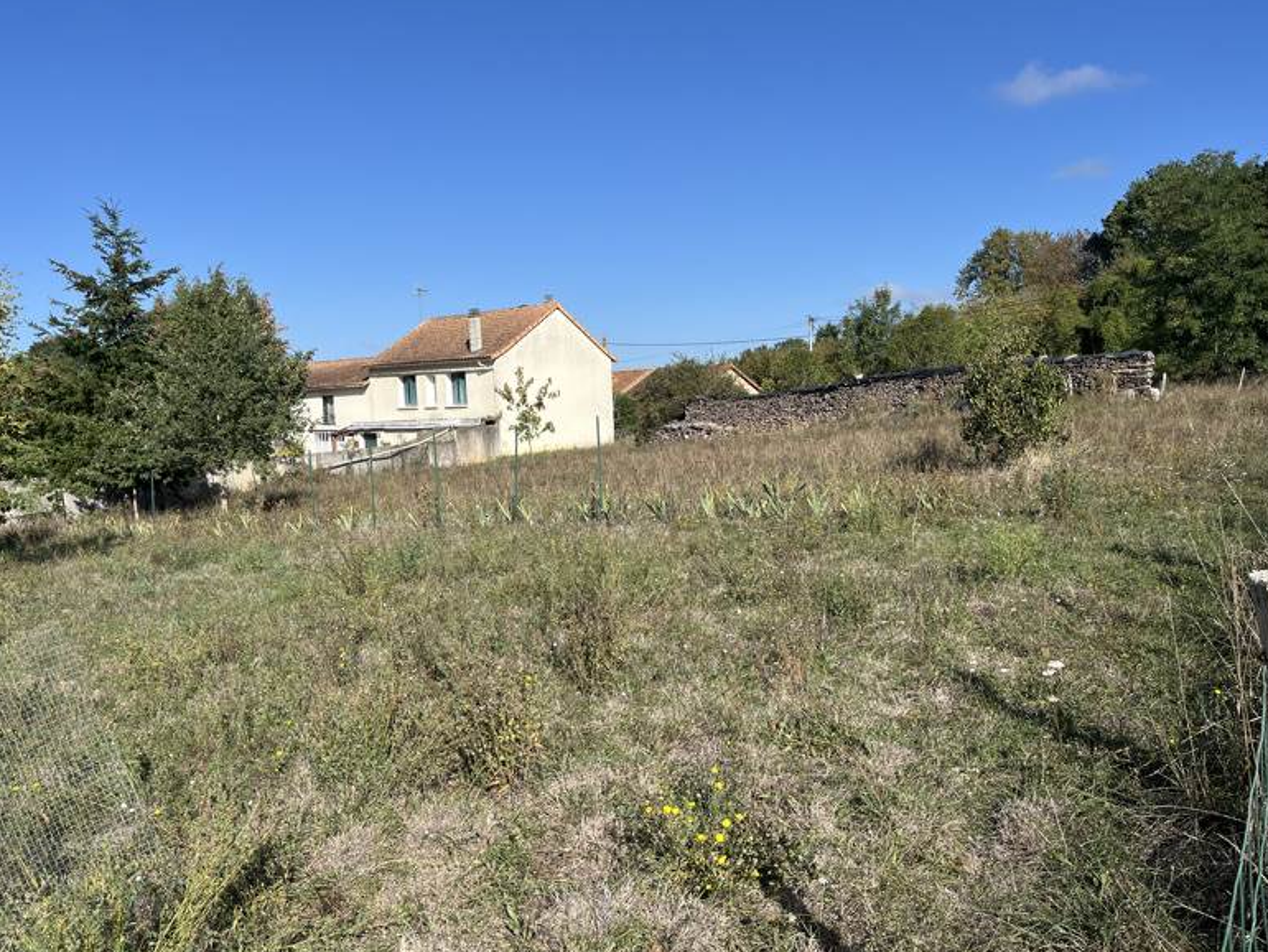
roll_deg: +1.7
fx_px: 989
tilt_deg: -3.9
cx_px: 655
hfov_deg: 65.3
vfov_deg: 51.4
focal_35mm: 27
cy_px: 476
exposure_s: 1/3876
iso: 50
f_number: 1.6
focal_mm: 5.1
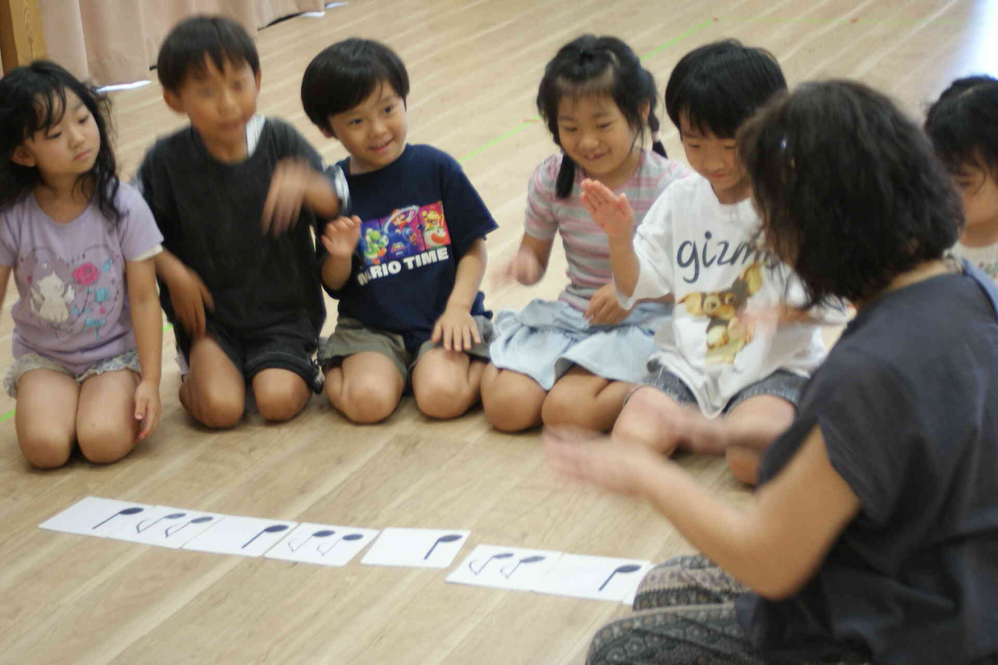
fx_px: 2079
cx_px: 499
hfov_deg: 27.0
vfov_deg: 18.2
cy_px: 332
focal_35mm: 75
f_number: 4.5
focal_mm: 50
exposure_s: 1/25
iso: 400
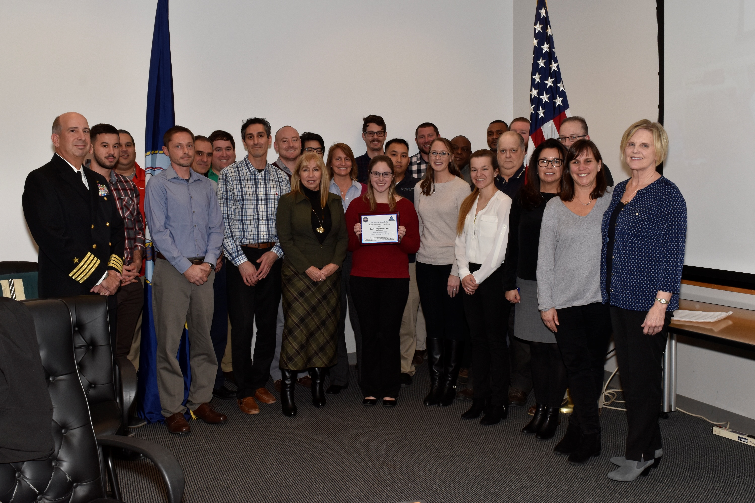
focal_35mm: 36
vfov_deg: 36.9
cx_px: 378
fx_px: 755
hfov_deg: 53.1
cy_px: 252
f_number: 11
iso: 400
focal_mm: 24
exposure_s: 1/80
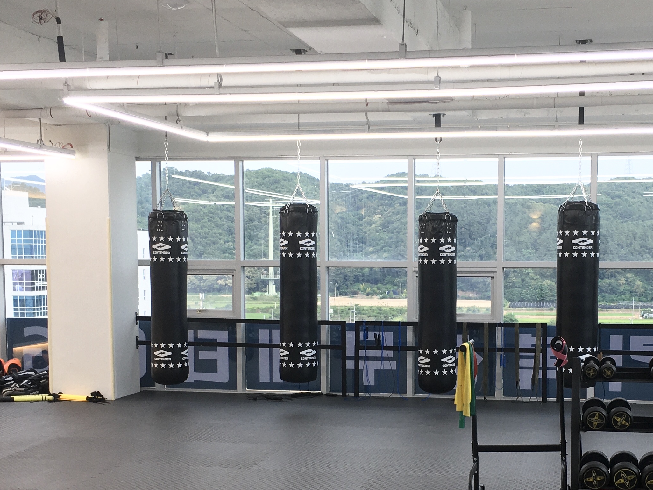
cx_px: 400
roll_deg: +0.4
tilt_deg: -5.5
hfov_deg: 33.6
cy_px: 370
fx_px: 1075
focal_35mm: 57
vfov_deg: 25.4
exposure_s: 1/40
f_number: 2.2
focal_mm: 4.15
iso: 25
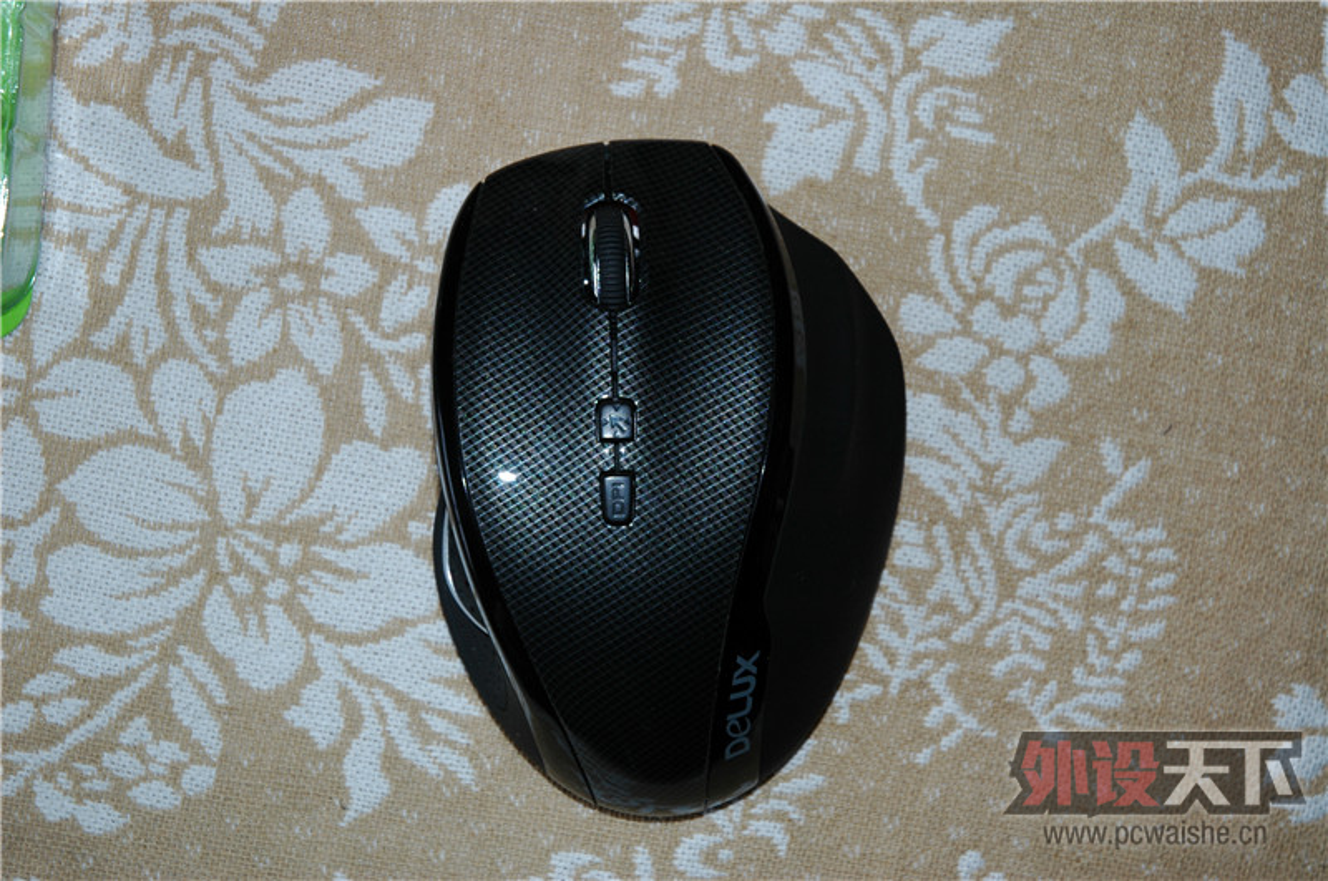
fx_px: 2873
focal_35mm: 78
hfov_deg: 26.0
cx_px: 664
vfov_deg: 17.4
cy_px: 440
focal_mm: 52
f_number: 5.6
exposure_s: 1/125
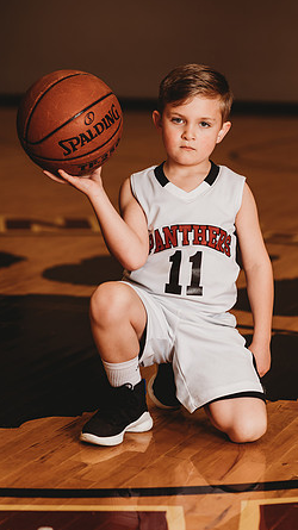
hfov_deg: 13.4
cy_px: 263
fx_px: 1265
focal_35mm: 90
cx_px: 164
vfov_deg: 23.7
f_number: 2.5
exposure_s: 1/160
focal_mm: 85
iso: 100
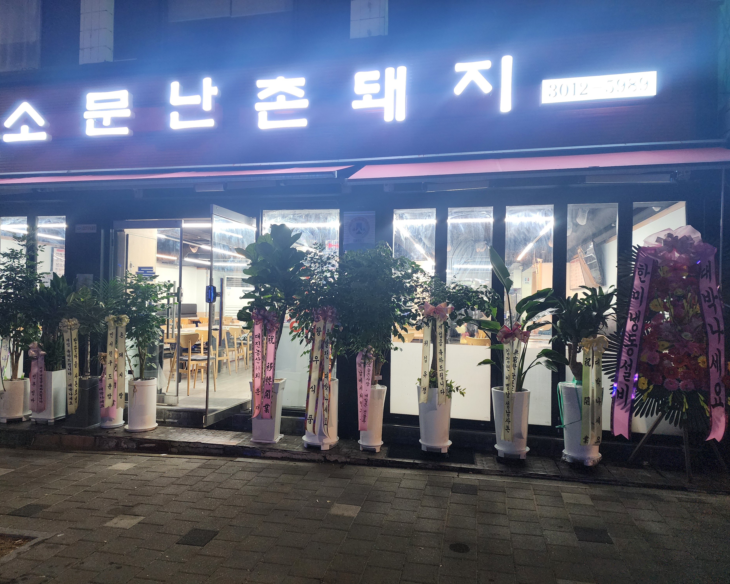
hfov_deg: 70.2
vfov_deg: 58.8
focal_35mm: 24
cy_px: 292
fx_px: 518
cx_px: 342
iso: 500
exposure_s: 1/120
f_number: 1.8
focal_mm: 6.4
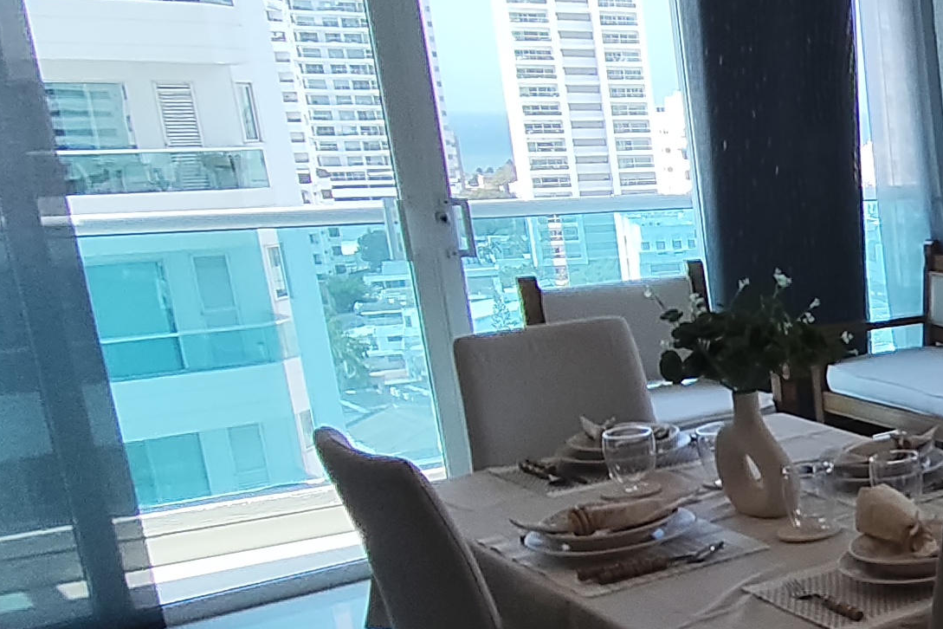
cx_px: 1354
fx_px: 1231
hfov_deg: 29.3
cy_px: 421
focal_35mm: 47
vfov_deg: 28.5
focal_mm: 1.65
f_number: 2.2
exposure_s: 1/469
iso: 50
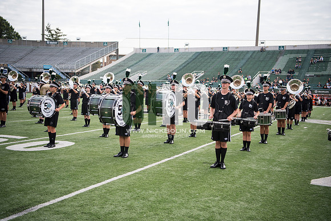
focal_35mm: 42
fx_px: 386
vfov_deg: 31.9
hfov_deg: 46.4
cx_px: 166
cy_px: 110
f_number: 2.8
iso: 400
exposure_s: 1/2000
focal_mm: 42
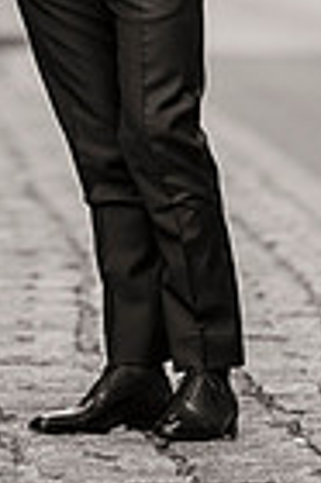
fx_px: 8607
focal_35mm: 642
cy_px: -283
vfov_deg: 3.2
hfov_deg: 2.1
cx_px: 29
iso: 800
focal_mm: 200
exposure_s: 1/1600
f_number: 2.8
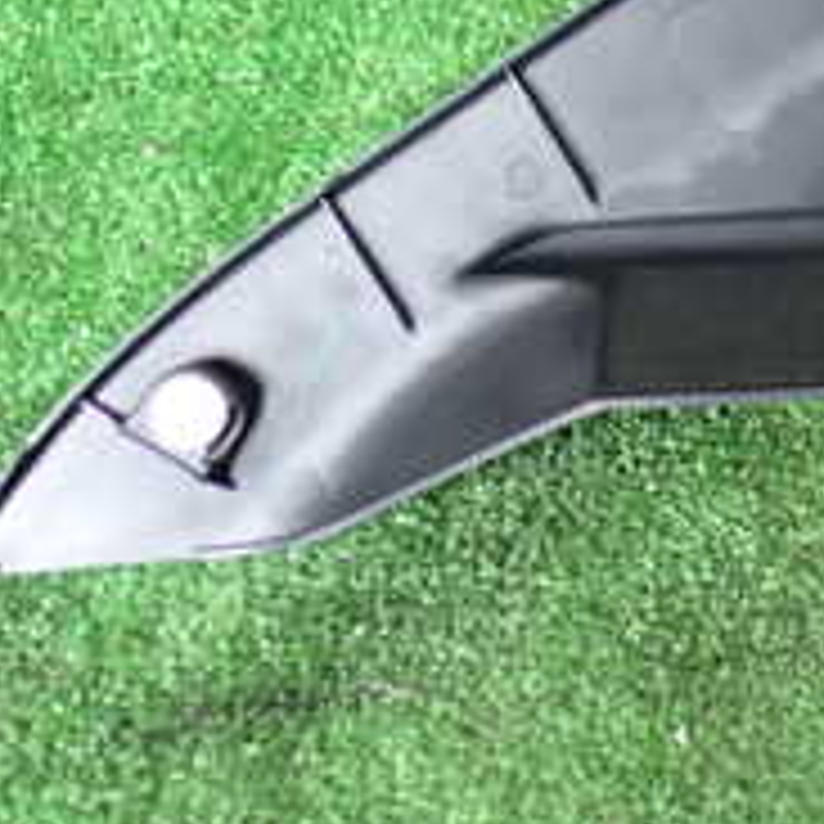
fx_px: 2343
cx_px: 1274
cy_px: -81
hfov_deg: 17.7
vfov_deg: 19.1
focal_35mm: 87
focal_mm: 5.4
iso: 400
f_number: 2.3
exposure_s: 1/30
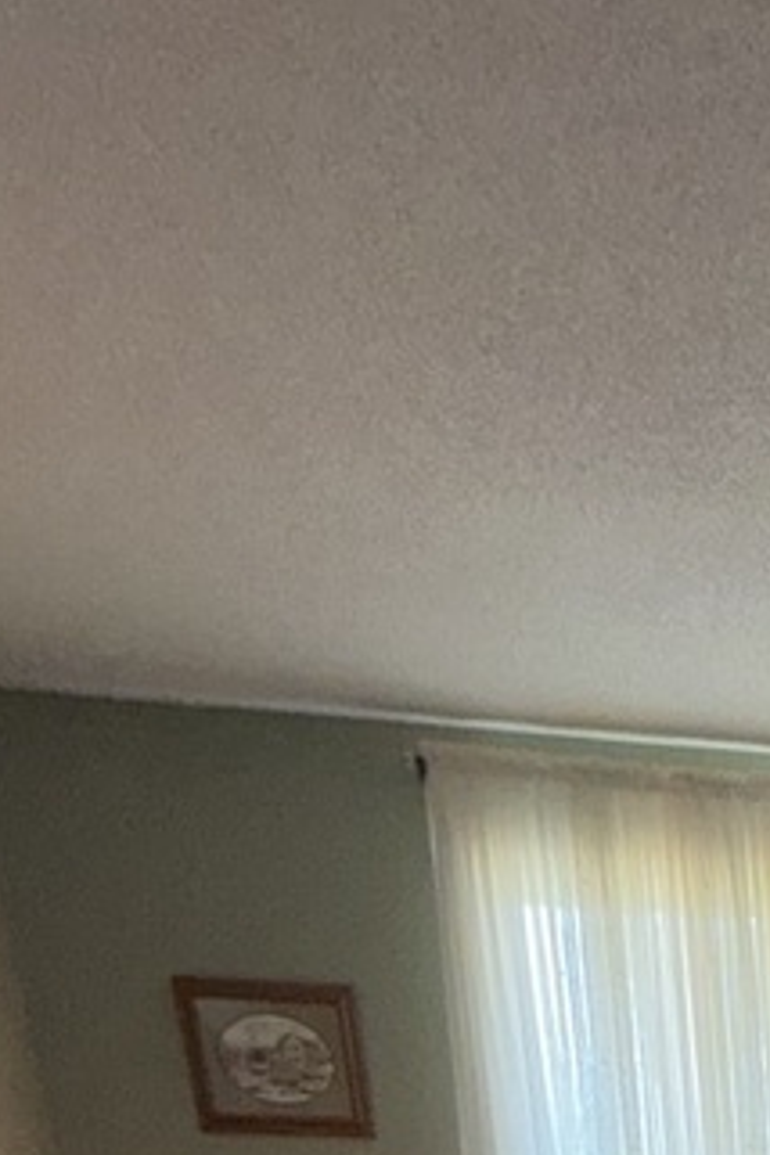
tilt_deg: -24.1
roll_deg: -0.4
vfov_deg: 24.5
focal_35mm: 49
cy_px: 1939
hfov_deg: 23.5
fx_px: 1572
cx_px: 1061
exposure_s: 1/60
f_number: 2.2
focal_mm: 2.22
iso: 64
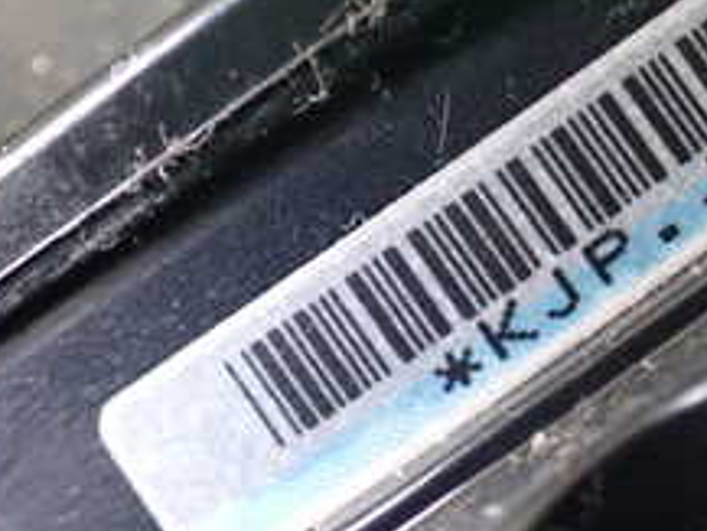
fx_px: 1696
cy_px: -7
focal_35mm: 83
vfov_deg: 17.4
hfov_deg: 22.5
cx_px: 723
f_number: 2.3
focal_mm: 5.4
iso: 800
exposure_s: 1/80
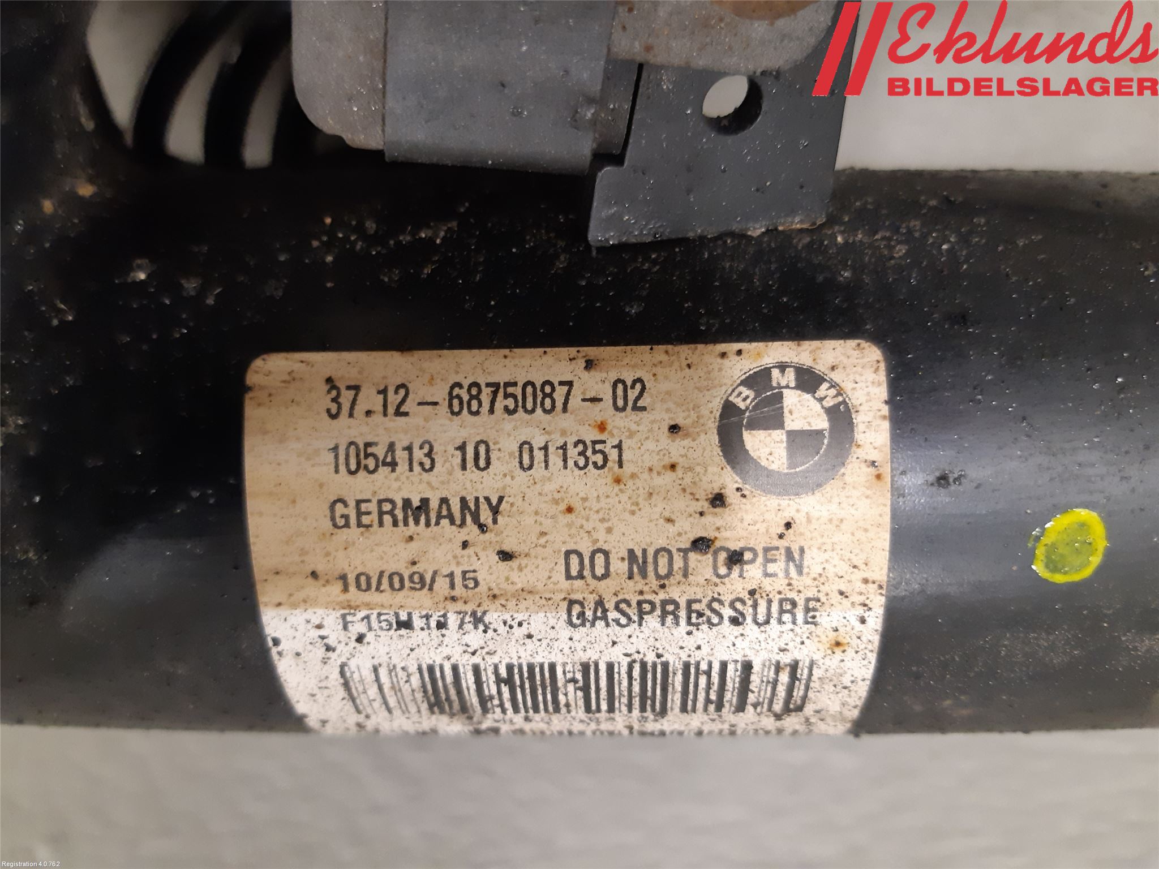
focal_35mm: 26
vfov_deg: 53.1
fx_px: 871
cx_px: 580
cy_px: 434
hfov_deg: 67.3
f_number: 1.7
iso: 250
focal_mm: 3.93
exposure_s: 1/33
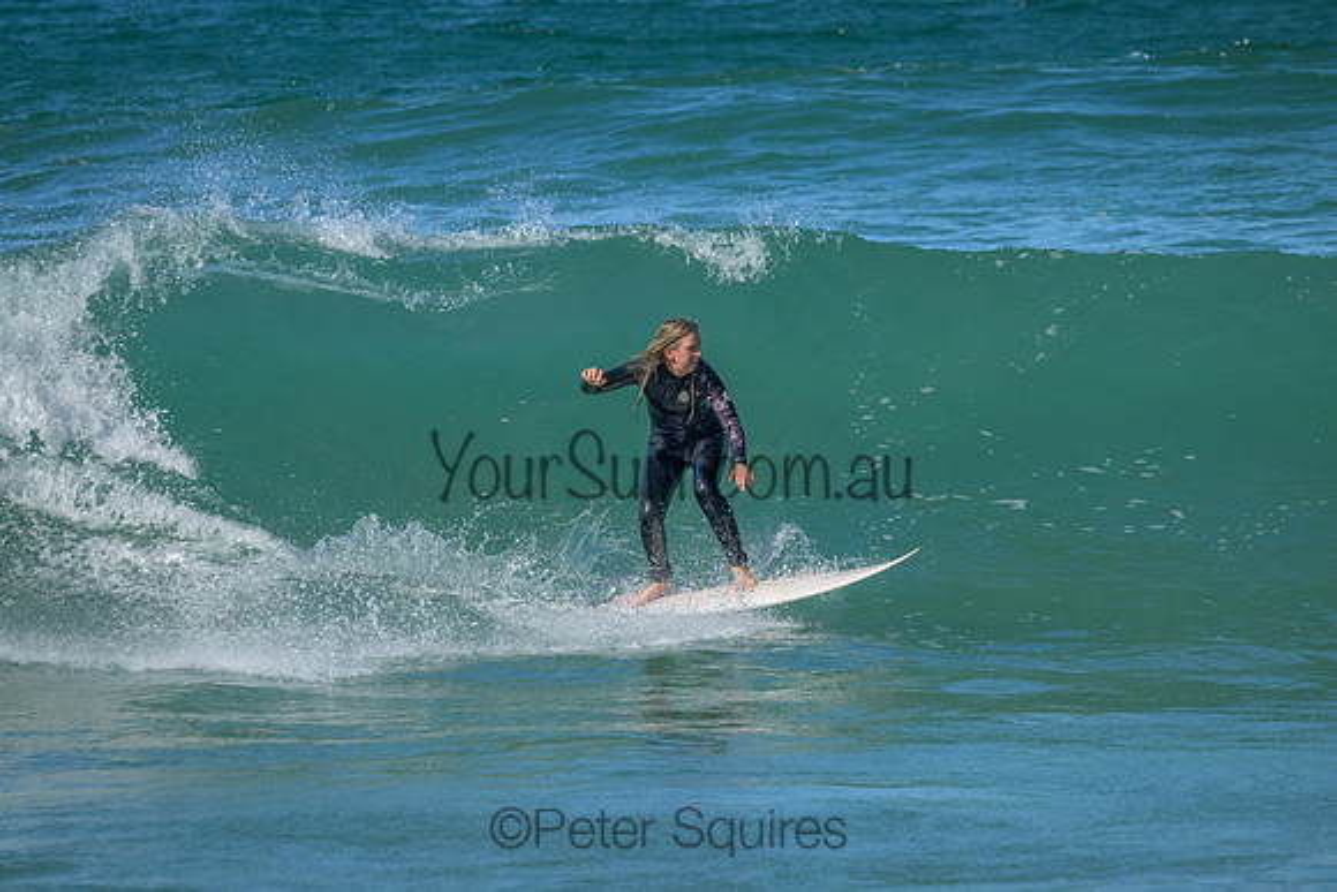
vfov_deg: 2.6
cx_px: 668
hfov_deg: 3.9
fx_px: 19687
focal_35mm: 530
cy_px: 446
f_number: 10
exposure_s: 1/2000
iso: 2500
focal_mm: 530
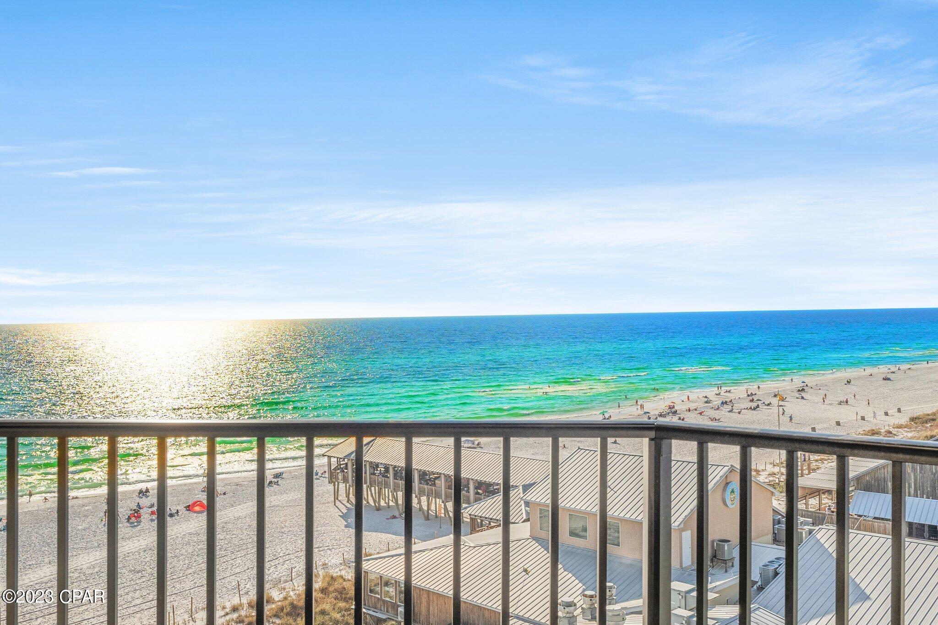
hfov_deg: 58.7
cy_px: 312
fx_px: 834
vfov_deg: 41.1
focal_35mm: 32
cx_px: 469
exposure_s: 1/80
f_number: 9
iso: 100
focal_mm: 21.8
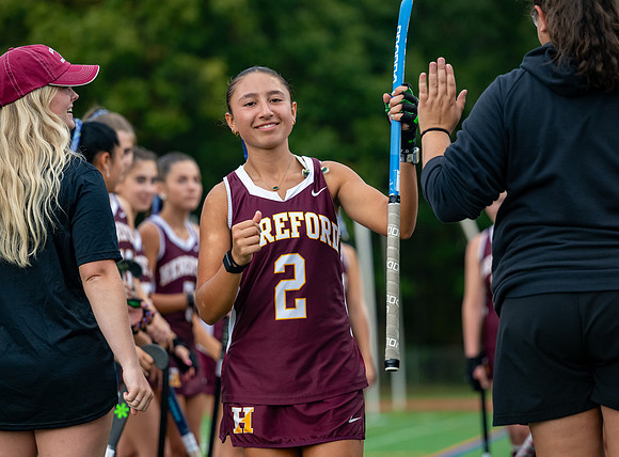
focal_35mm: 144
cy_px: 238
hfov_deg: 13.8
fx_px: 2557
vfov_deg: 10.2
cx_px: 289
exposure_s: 1/1000
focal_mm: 120
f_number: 2.8
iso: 1400
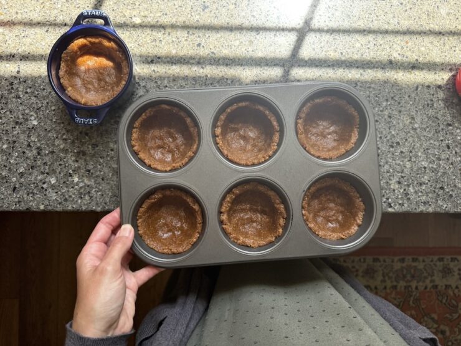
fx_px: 320
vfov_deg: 56.8
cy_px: 173
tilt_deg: -86.9
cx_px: 230
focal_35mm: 24
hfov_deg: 71.6
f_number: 1.78
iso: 125
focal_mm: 6.76
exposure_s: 1/243
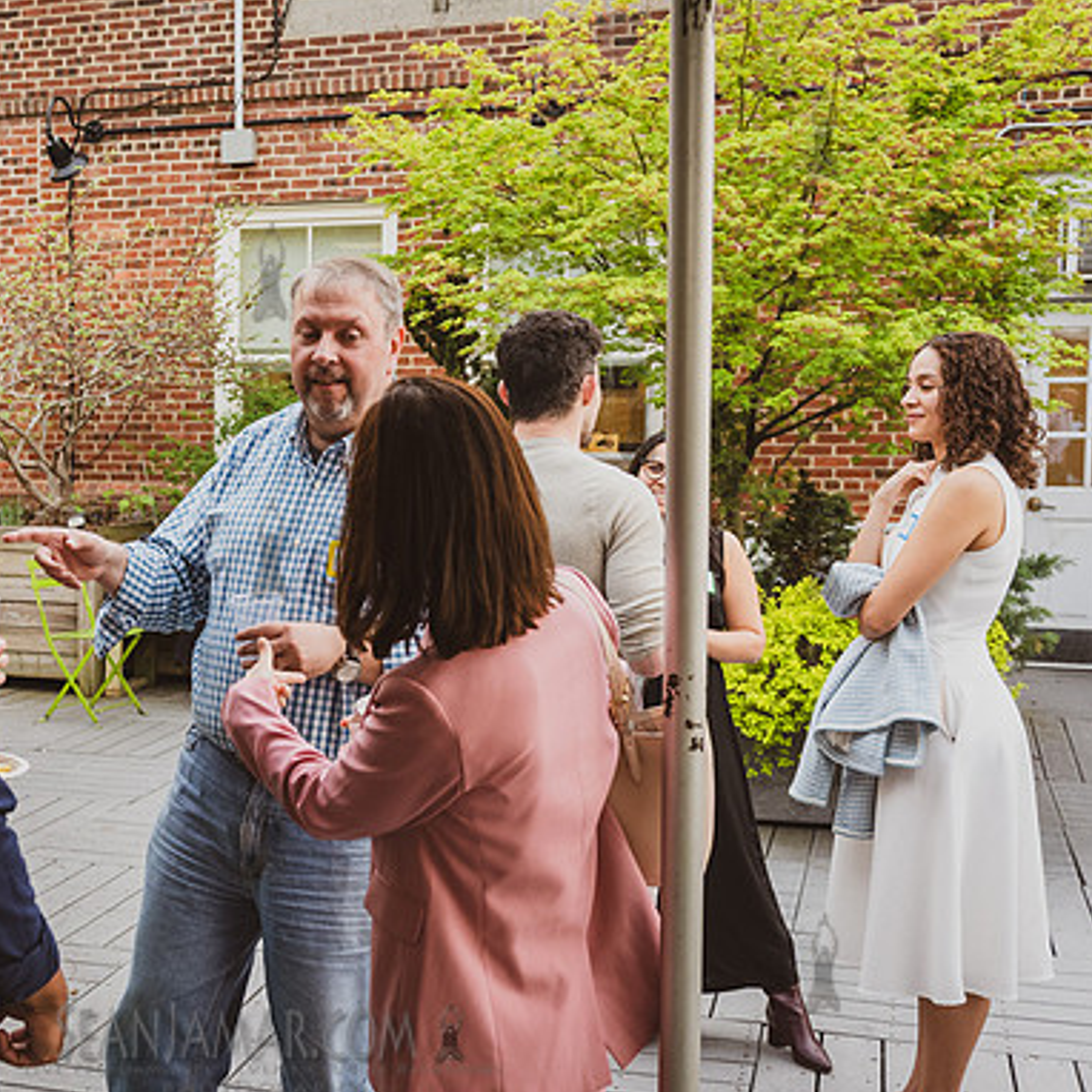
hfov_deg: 33.7
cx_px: 229
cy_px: 545
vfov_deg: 34.7
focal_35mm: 49
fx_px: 1749
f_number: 4.5
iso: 1000
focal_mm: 35
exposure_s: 1/400
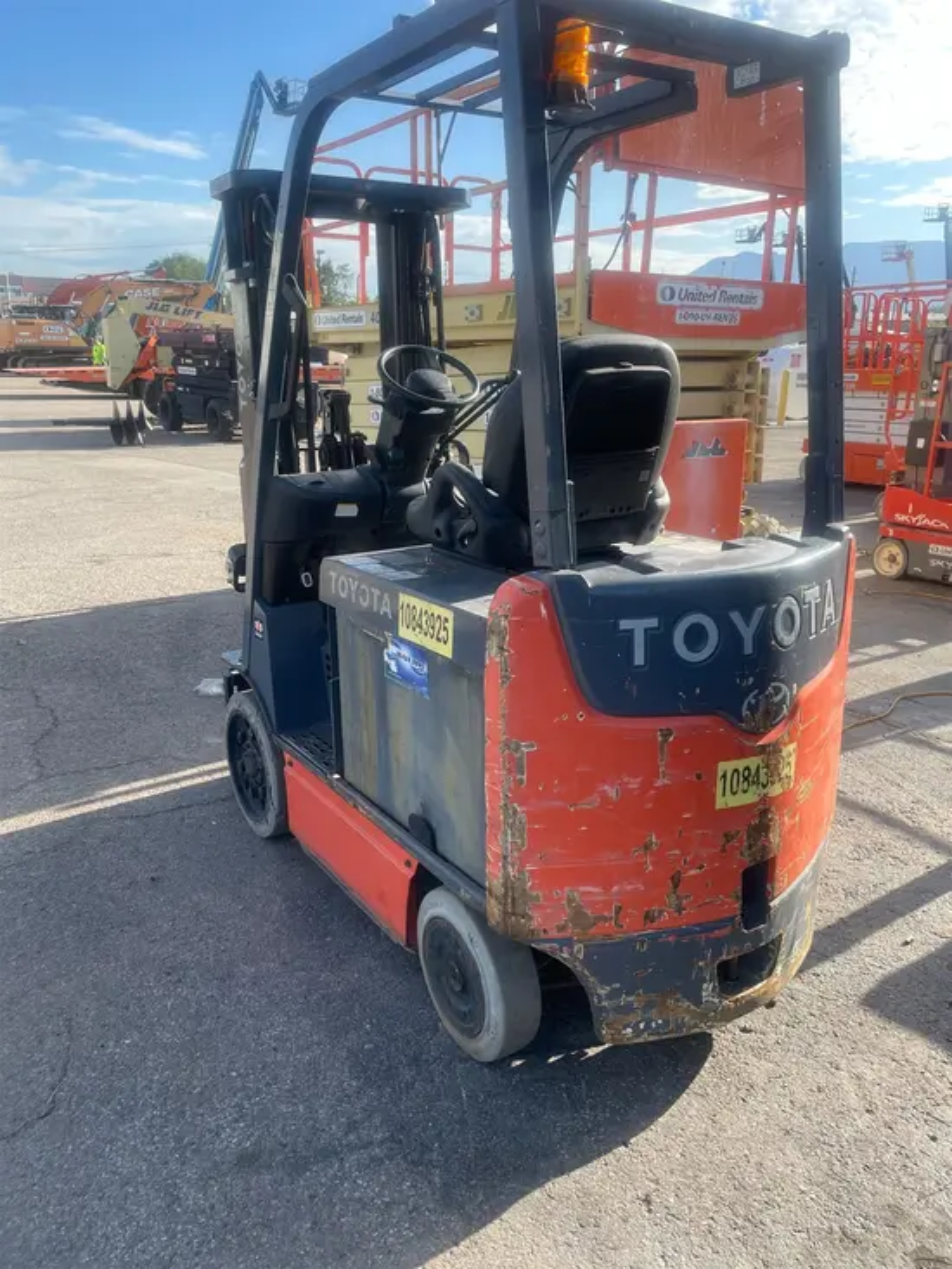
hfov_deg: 53.1
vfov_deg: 67.3
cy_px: 634
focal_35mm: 26
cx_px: 476
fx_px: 953
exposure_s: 1/861
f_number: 1.6
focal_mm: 4.2
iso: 32
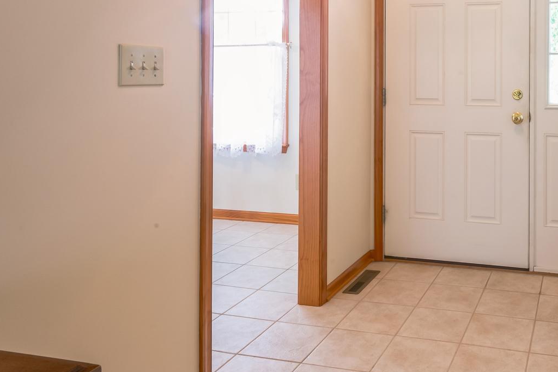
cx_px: 451
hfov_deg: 54.5
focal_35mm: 32
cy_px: 57
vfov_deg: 39.0
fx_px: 496
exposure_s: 2
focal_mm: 16
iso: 250
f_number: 16
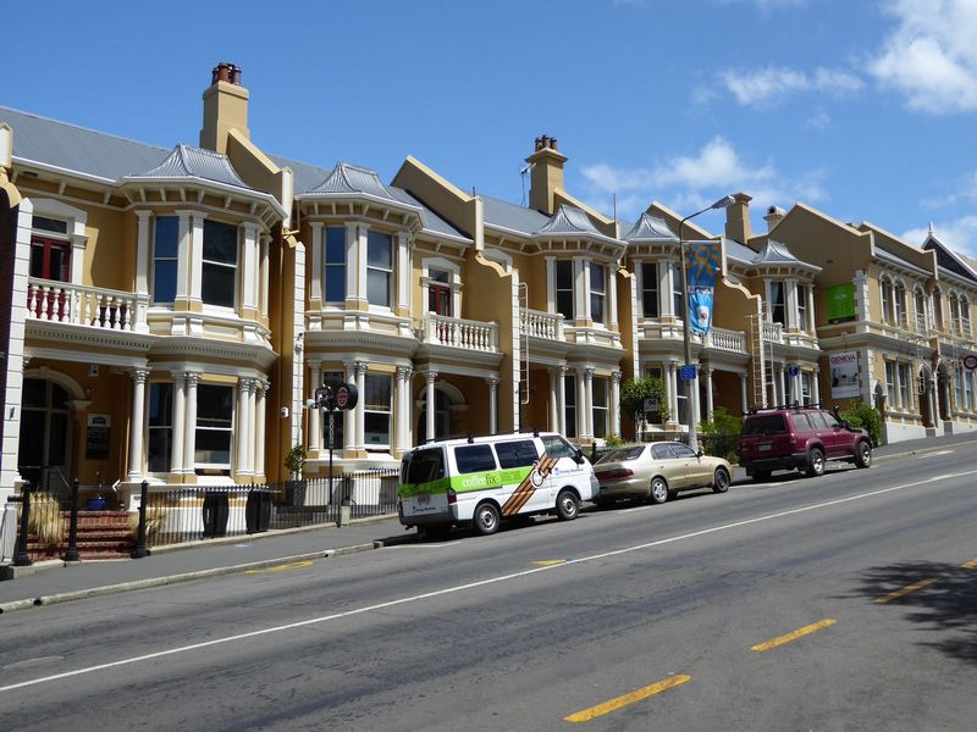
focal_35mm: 36
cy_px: 366
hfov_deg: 51.4
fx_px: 1016
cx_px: 488
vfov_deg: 39.7
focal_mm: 6.3
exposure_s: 1/800
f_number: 3.7
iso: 80
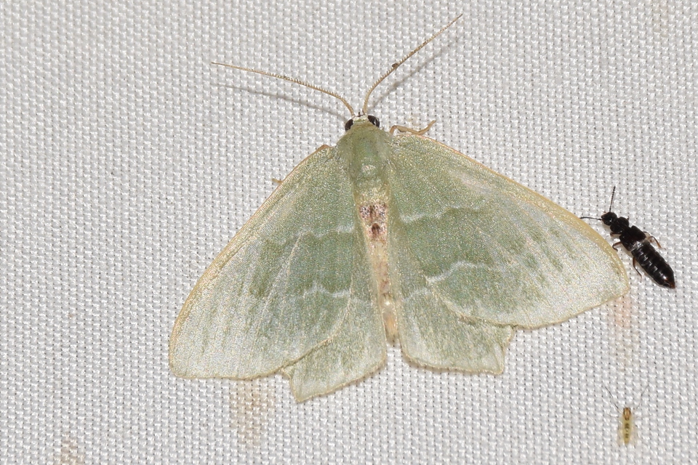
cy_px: 232
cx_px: 349
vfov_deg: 6.5
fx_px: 4071
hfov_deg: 9.8
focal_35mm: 210
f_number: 13
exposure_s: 1/160
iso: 100
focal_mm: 140
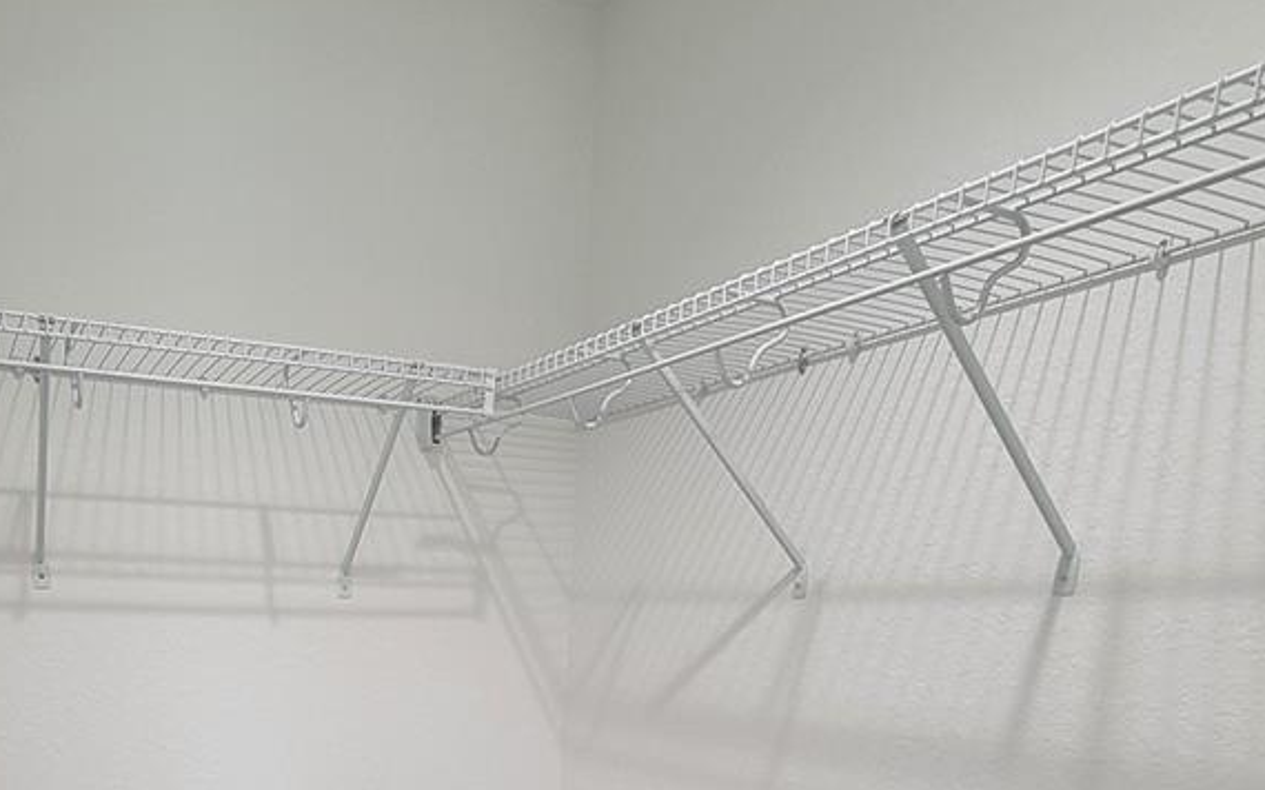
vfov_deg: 35.3
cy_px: 916
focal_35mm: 29
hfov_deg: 62.7
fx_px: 1000
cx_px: 402
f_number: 2.2
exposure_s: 1/60
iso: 125
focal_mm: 2.2
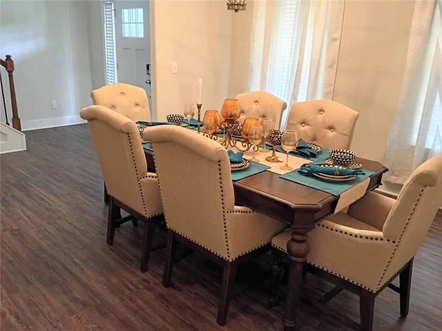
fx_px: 358
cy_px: 166
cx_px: 221
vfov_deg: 49.7
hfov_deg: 63.4
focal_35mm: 28
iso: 1879
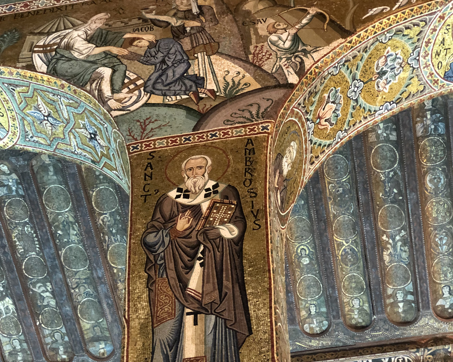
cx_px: 220
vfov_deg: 21.6
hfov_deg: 27.1
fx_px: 938
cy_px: 295
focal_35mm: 70
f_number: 2.4
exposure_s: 1/8
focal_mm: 6
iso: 200
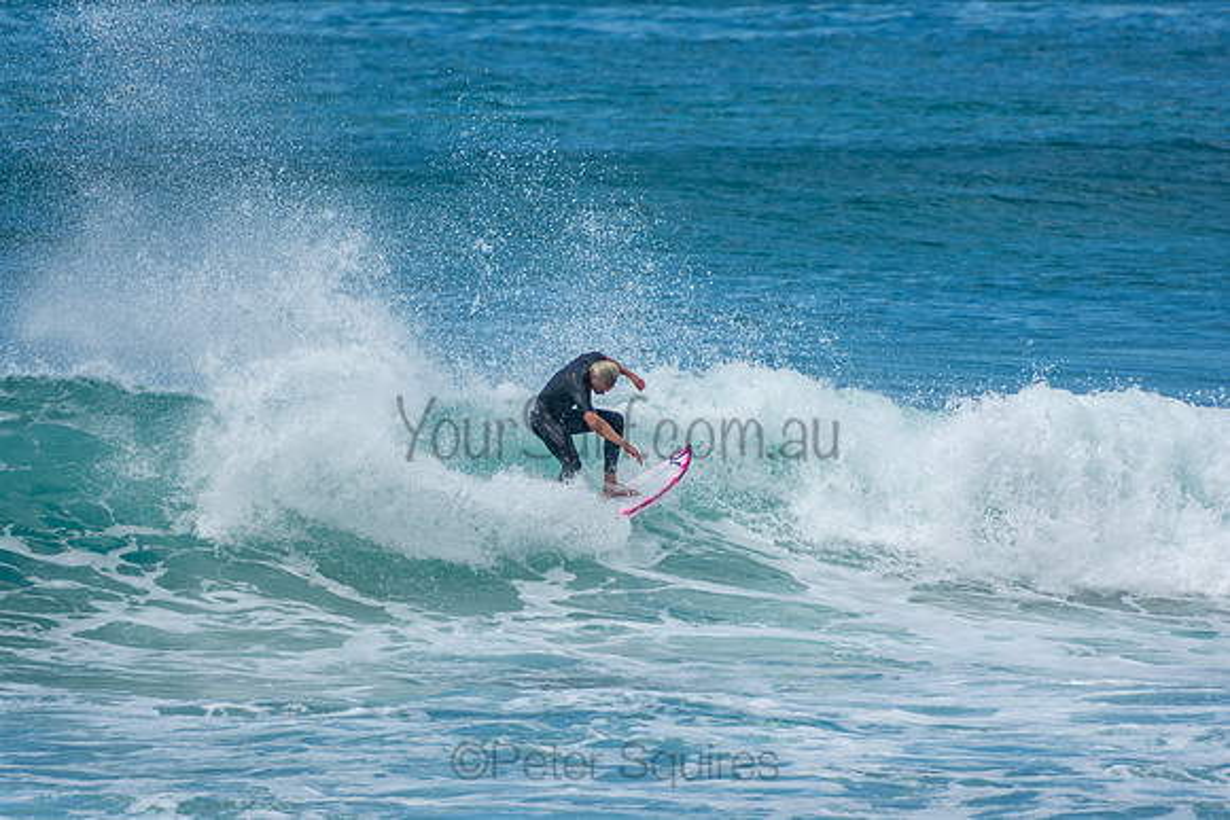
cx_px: 615
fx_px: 20504
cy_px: 410
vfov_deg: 2.3
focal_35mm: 600
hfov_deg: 3.4
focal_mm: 400
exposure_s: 1/1250
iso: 200
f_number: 5.6
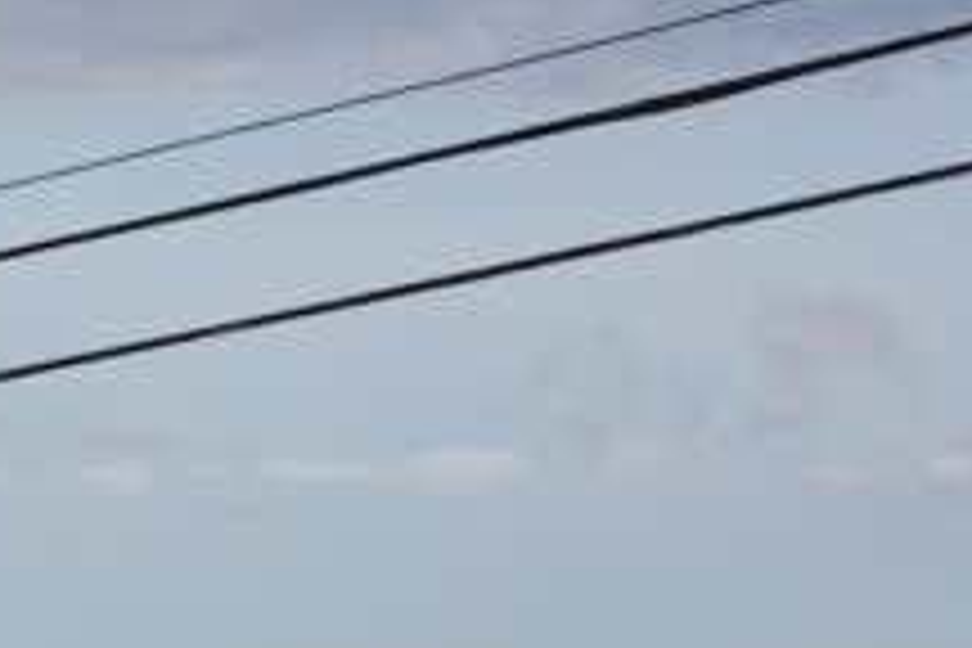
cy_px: 783
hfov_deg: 10.1
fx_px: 4763
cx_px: -1395
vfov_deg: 7.7
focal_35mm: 176
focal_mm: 21.2
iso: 100
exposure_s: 1/200
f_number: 7.1
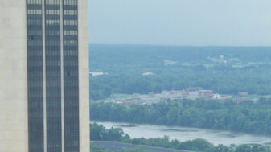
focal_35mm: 184
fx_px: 1321
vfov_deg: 6.6
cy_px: 144
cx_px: 277
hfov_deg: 11.6
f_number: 5.6
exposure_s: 1/160
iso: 100
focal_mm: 50
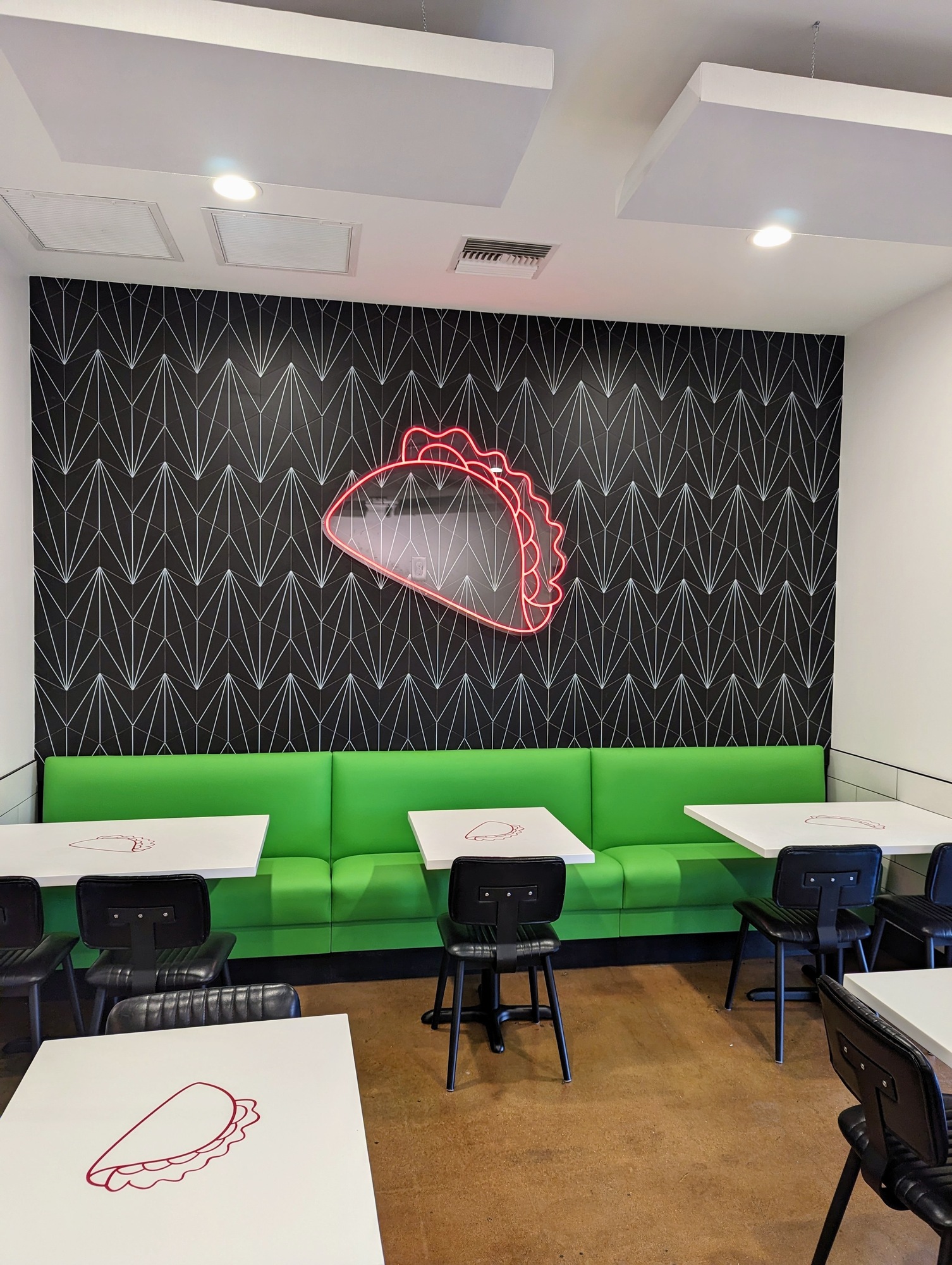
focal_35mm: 24
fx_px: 878
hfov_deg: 56.9
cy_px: 632
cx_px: 476
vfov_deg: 71.5
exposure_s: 1/24.2
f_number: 1.85
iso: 89
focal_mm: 6.81
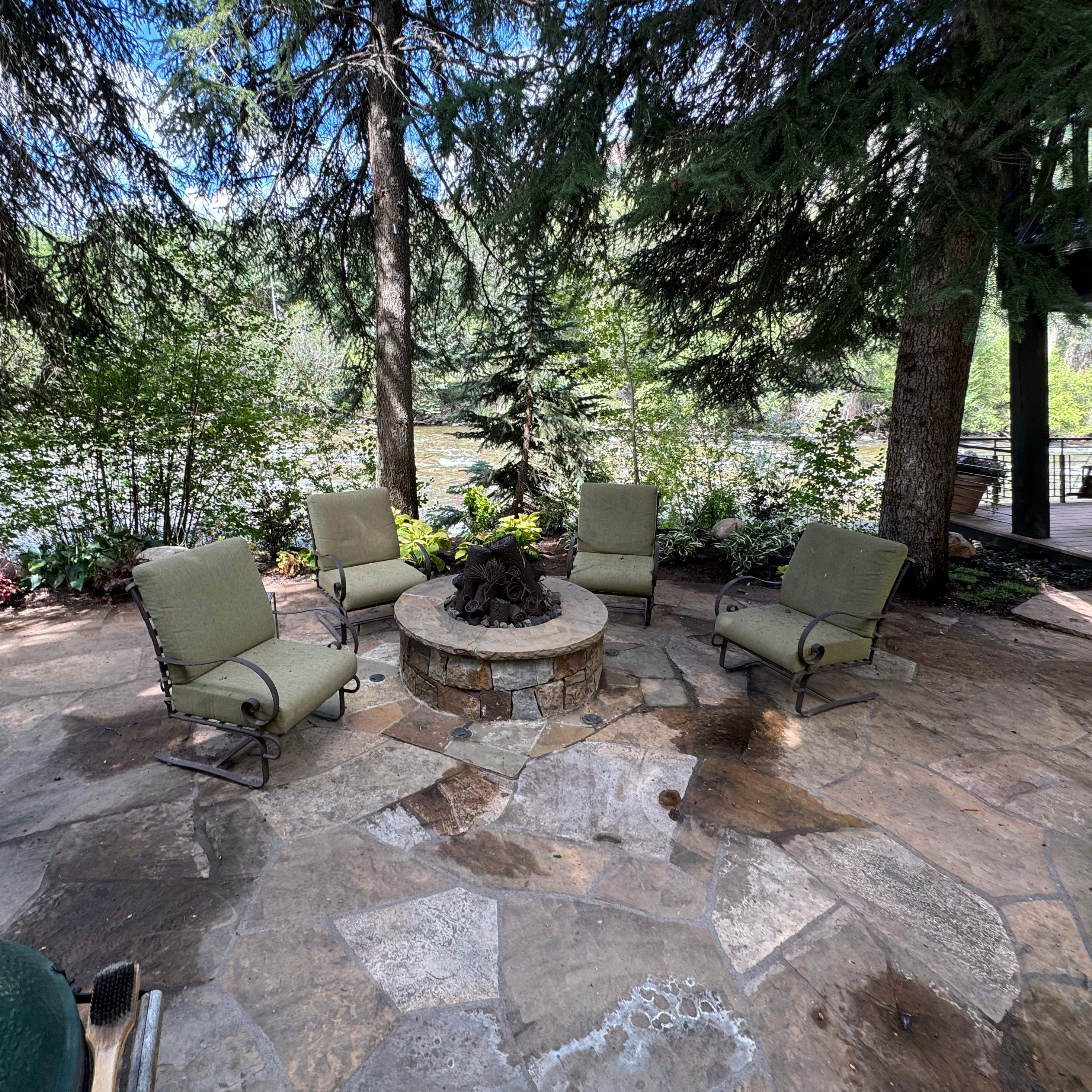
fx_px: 607
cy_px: 556
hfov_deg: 83.8
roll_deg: -1.8
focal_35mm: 17
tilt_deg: -18.9
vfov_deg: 84.0
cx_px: 505
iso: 50
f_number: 2.2
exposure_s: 1/99
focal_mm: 2.22
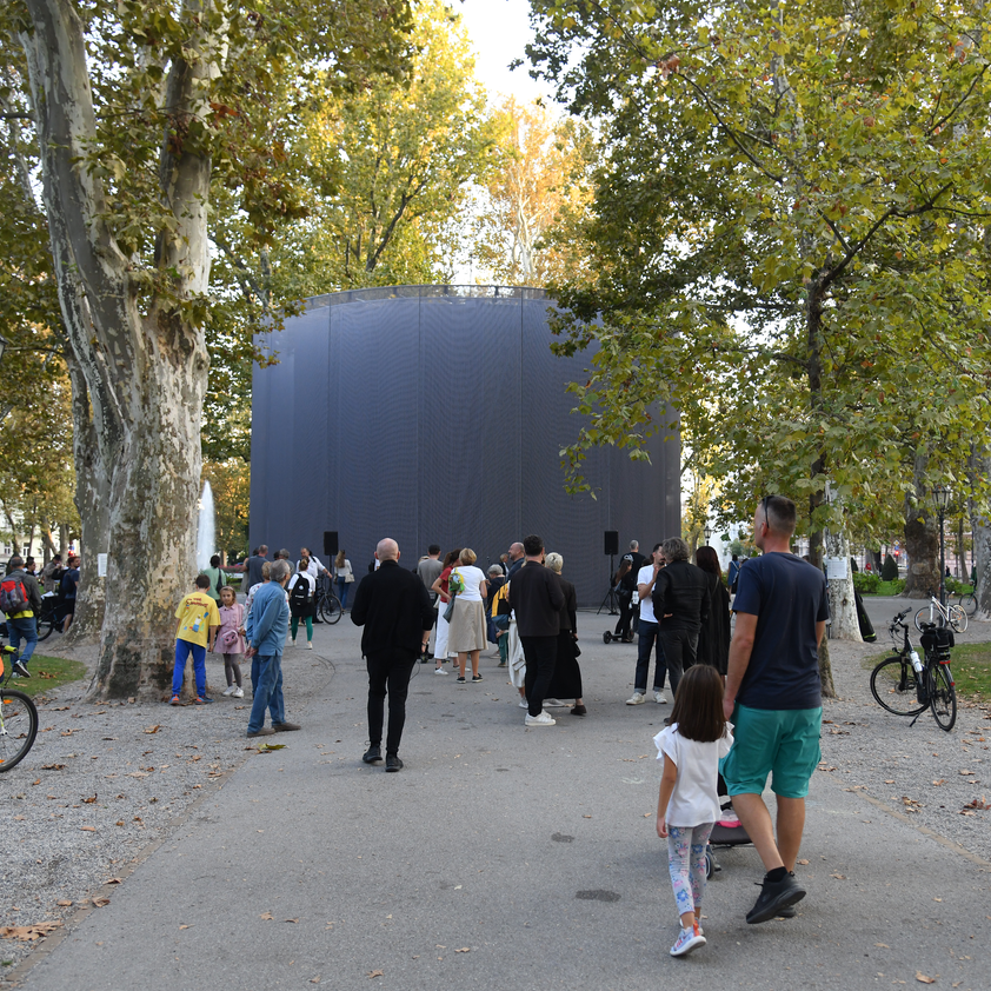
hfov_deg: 52.4
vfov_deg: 52.5
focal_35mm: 31
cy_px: 493
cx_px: 546
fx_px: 1004
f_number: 4
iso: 1000
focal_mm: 24
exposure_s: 1/320
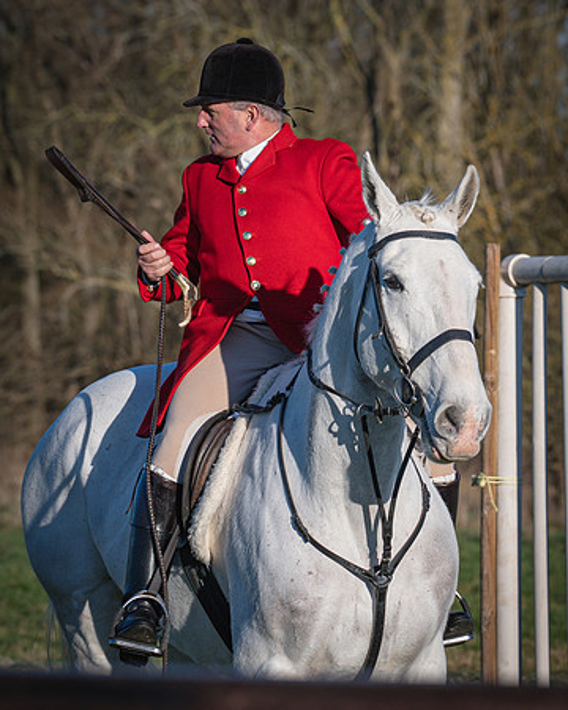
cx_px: 531
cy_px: 354
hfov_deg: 5.4
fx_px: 6009
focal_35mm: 286
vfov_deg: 6.8
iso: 200
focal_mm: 135
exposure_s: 1/2000
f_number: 5
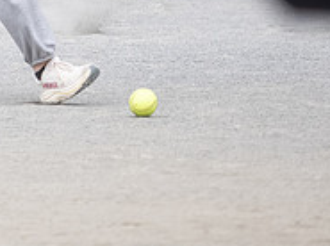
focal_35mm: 943
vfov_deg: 1.6
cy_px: -138
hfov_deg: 2.1
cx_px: -159
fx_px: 8972
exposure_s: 1/1600
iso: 1600
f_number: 2.8
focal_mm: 150
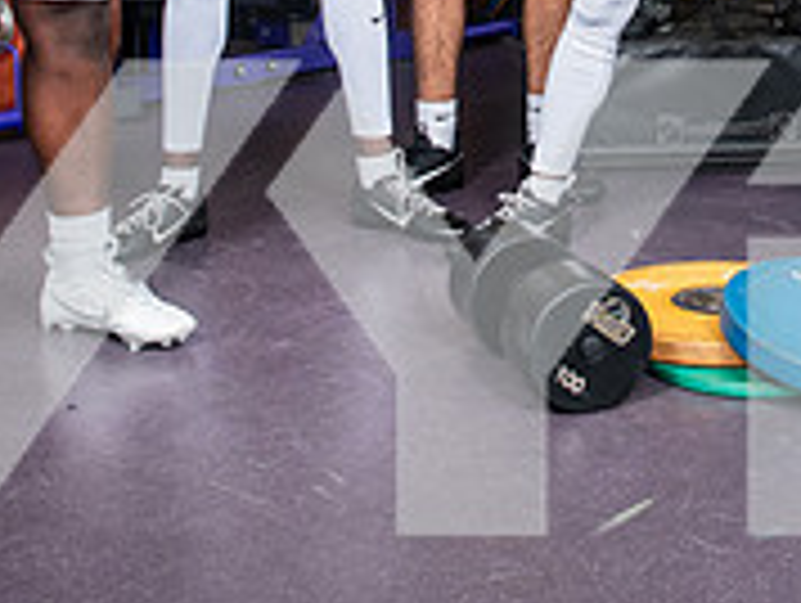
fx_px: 1738
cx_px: 675
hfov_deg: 25.4
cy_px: -245
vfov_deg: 18.0
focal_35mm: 75
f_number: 5.6
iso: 500
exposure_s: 1/250
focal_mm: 24
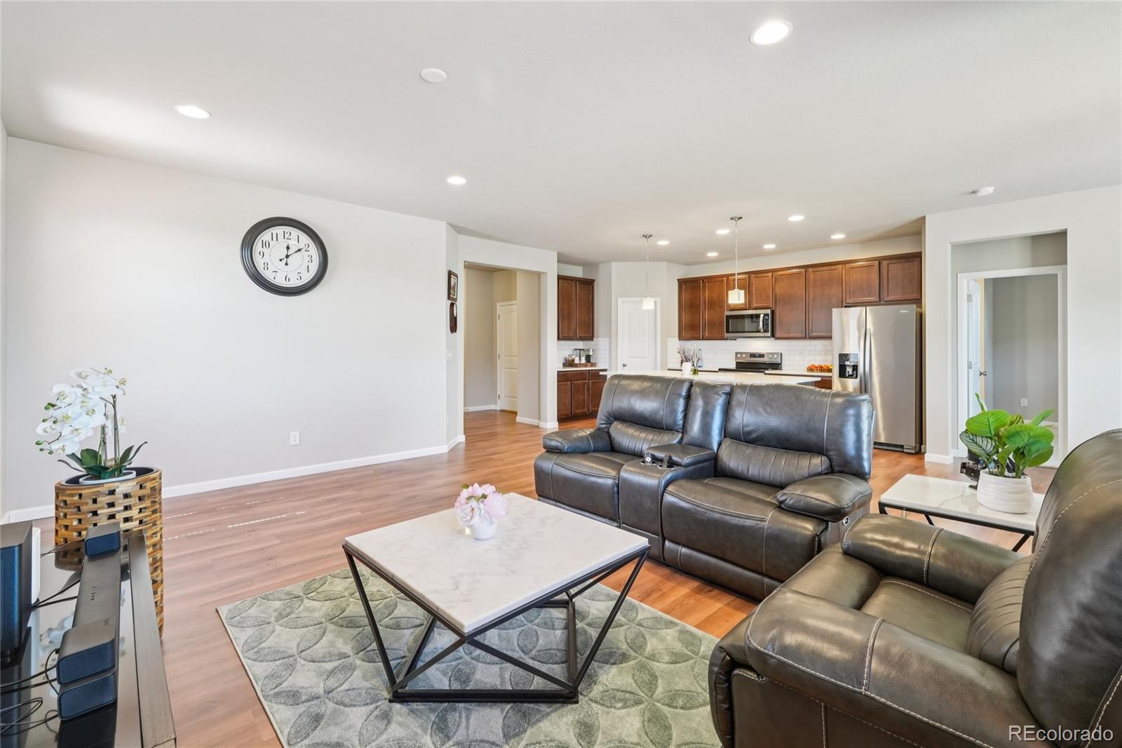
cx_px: 561
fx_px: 467
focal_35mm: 15
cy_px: 374
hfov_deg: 100.4
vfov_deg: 77.3
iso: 800
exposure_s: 1/4
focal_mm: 10
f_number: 8
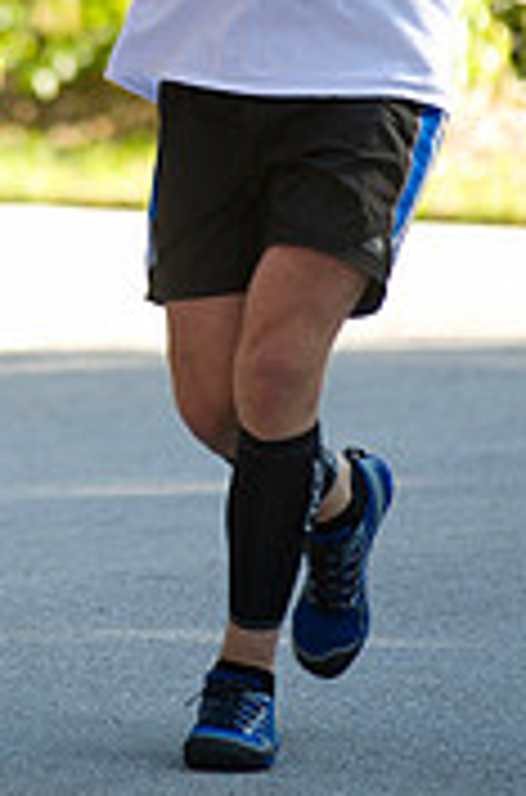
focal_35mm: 509
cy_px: -108
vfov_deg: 4.1
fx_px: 11221
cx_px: 38
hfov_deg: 2.7
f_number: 2.8
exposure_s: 1/350
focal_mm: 200
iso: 200
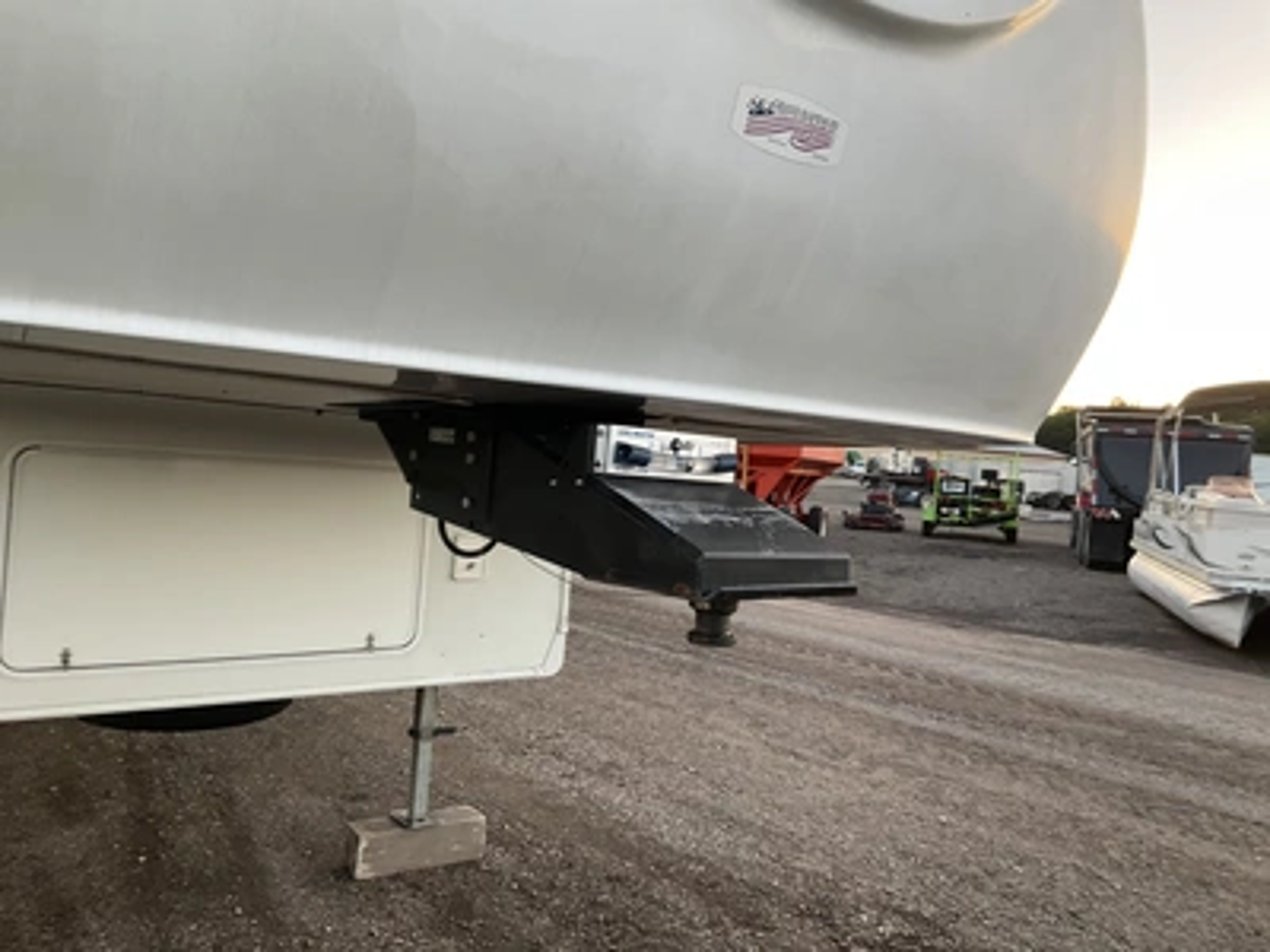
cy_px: 476
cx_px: 635
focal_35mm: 29
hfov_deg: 61.7
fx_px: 1064
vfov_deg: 48.2
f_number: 1.8
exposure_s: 1/122
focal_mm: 3
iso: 32
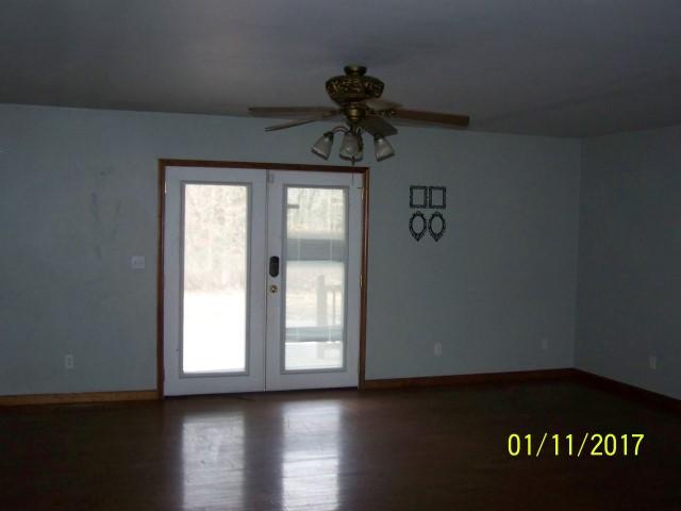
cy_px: 256
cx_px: 340
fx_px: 748
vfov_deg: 37.7
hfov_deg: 49.0
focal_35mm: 38
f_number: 2.8
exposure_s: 1/30
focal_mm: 6.3
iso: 200
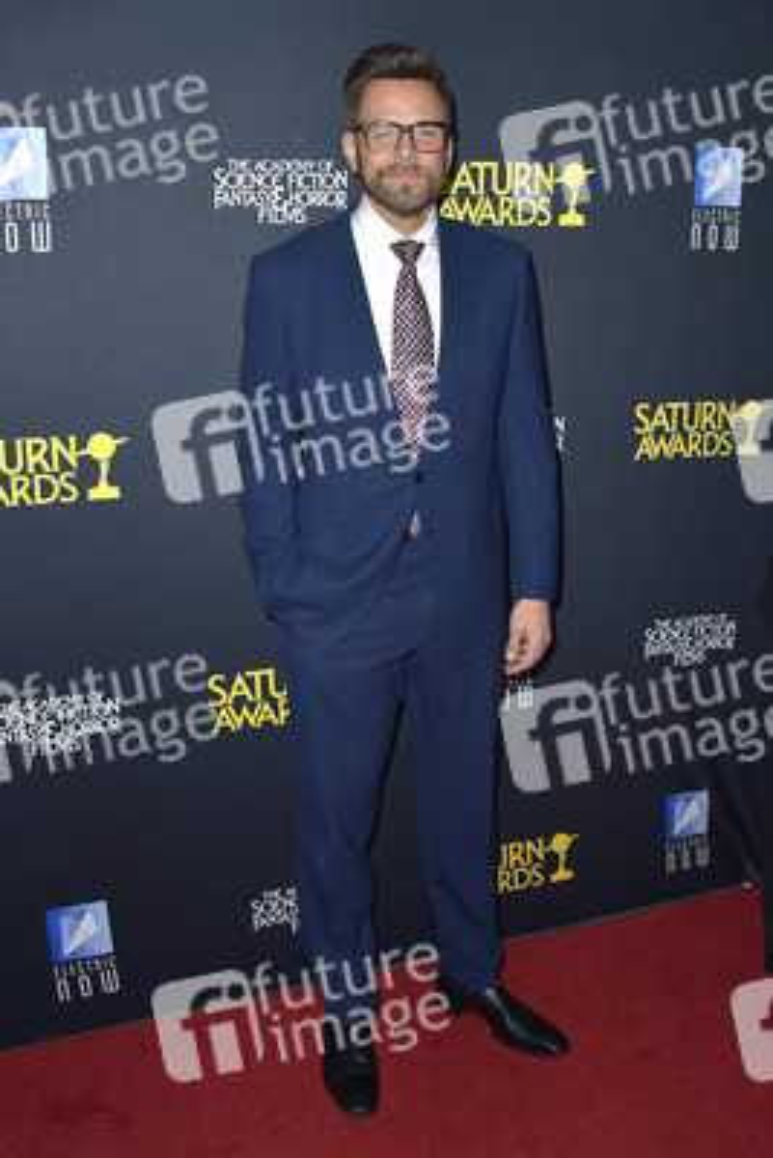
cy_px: 579
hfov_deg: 41.1
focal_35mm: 32
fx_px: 1030
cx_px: 386
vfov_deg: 58.7
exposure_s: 1/250
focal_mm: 32
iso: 250
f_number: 6.3
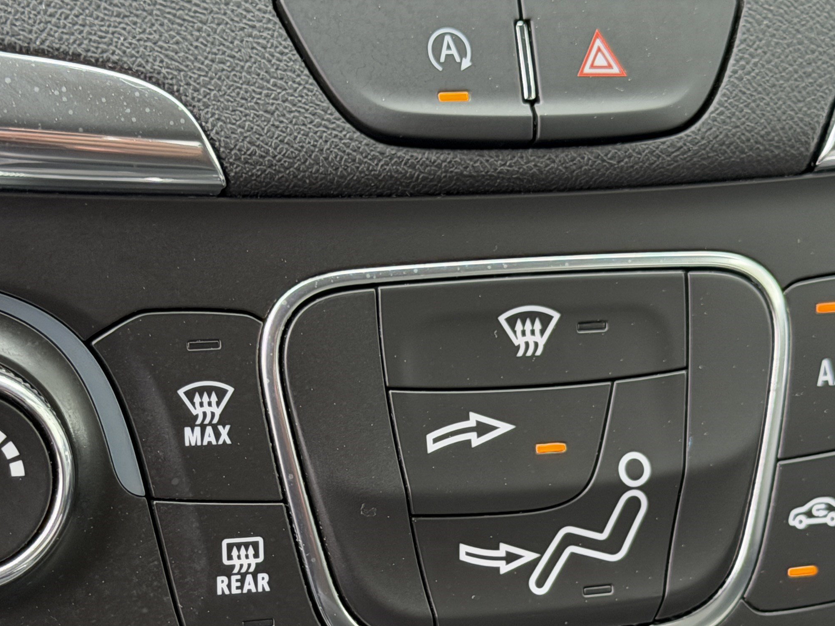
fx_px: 2340
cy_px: 526
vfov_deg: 15.1
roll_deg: -1.8
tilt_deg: -16.1
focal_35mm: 97
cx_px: 393
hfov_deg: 20.2
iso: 100
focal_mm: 6.76
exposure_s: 1/90
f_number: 1.78
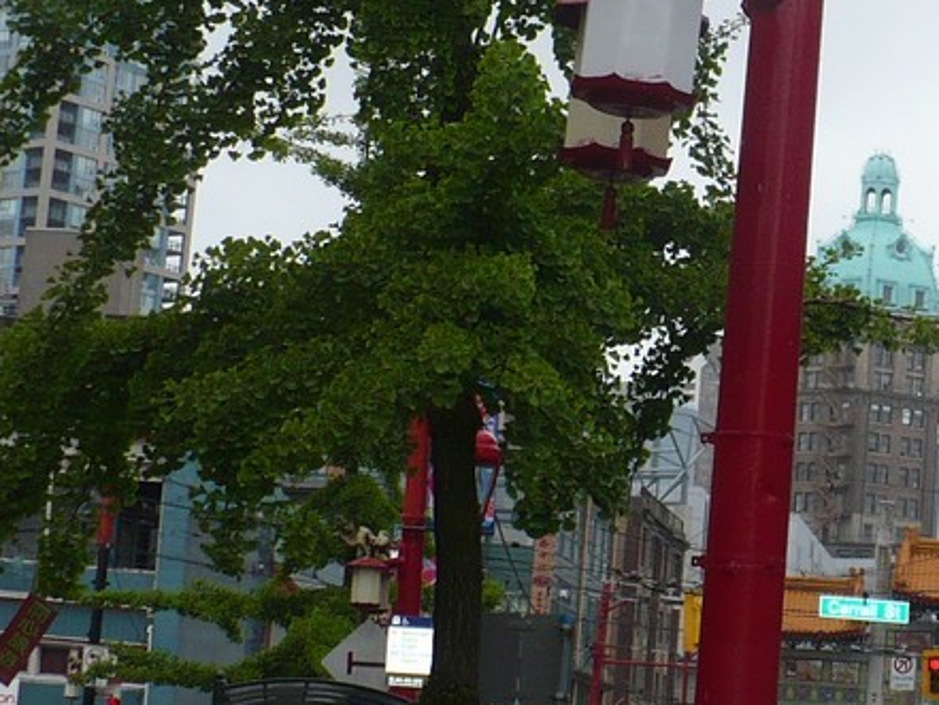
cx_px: 1054
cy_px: 316
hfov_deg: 16.4
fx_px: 3147
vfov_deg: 12.8
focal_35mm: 116
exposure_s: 1/800
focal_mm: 6.1
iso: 100
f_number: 2.8
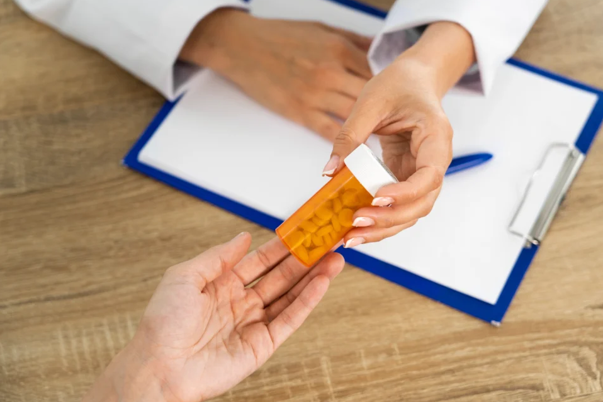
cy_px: 190
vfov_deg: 17.7
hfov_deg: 26.3
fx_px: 1290
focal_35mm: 77
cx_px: 319
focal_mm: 72
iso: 400
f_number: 4
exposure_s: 1/160
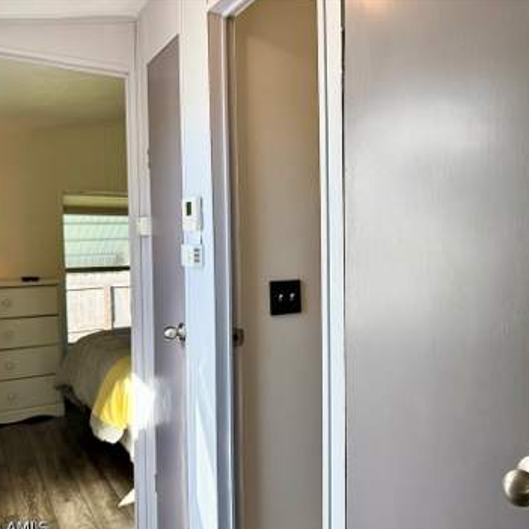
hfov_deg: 55.2
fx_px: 501
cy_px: 268
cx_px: 321
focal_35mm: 29
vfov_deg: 55.6
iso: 100
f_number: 1.78
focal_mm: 6.76
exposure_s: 1/470
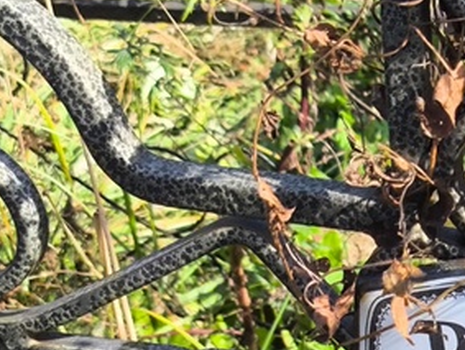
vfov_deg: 10.4
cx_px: 561
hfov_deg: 13.6
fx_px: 1896
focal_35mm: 141
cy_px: 385
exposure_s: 1/444
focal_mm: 4.71
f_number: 1.7
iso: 50
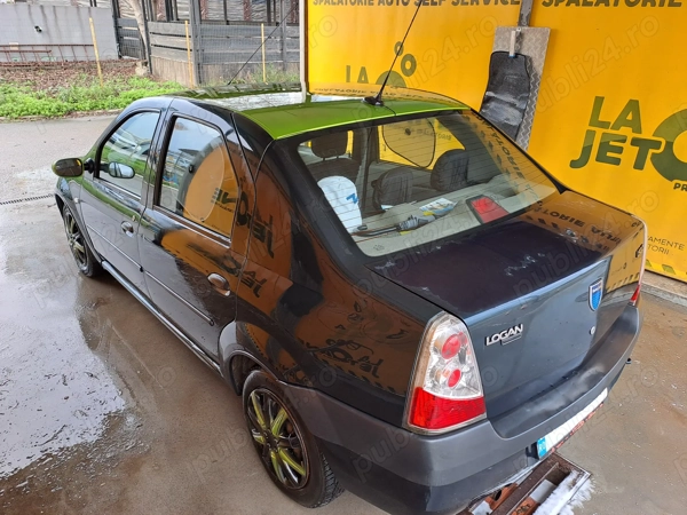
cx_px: 344
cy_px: 258
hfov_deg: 69.4
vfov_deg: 54.9
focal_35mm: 25
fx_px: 496
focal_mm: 4.65
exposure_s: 1/50
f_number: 1.8
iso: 32
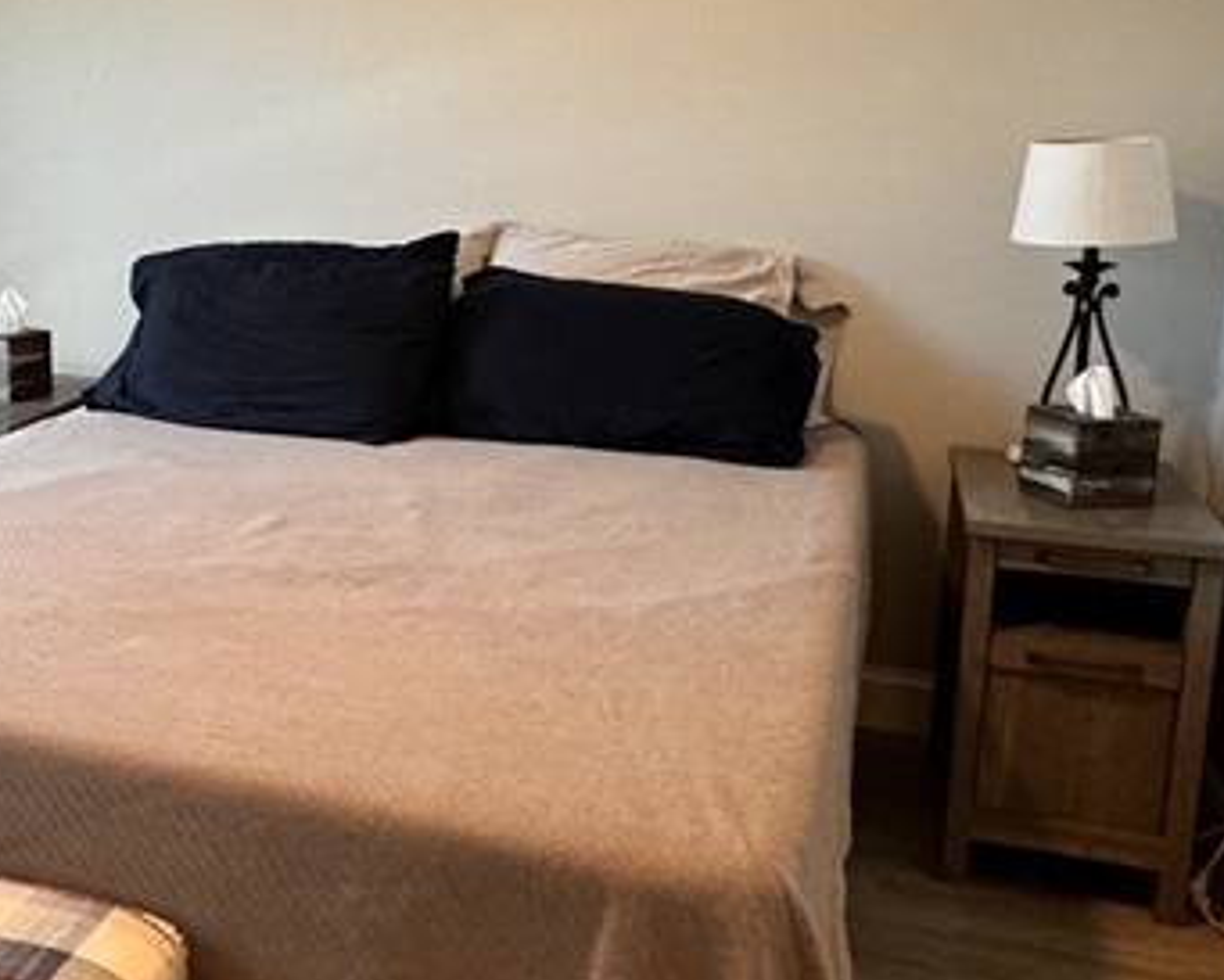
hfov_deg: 41.9
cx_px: 172
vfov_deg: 36.3
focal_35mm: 41
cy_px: 377
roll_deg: +0.1
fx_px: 1486
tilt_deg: -11.2
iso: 250
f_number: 2.2
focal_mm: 2.22
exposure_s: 1/60
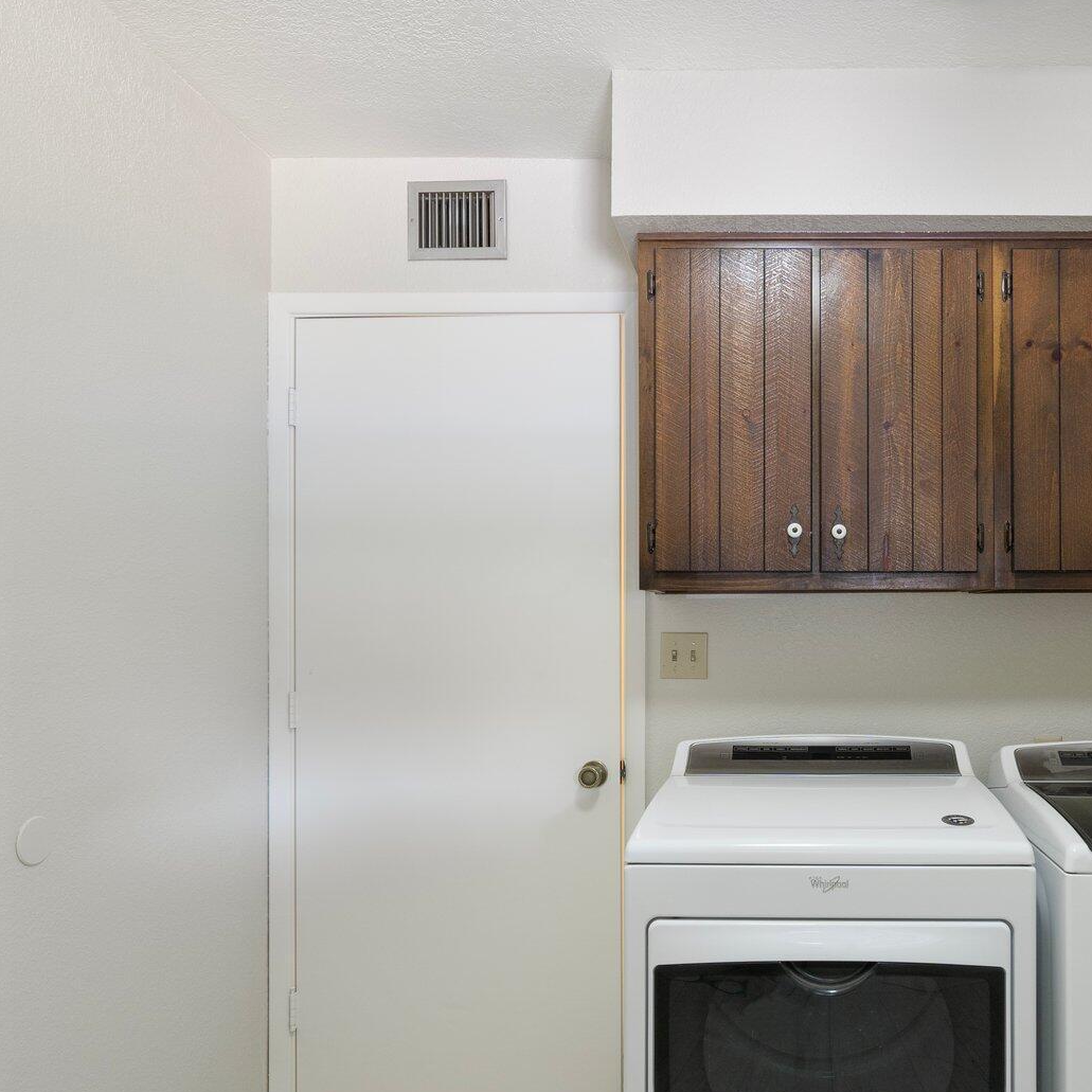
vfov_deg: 58.9
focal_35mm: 27
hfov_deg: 57.0
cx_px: 776
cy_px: 610
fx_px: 964
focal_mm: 16
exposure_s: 1/3
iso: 400
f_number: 8
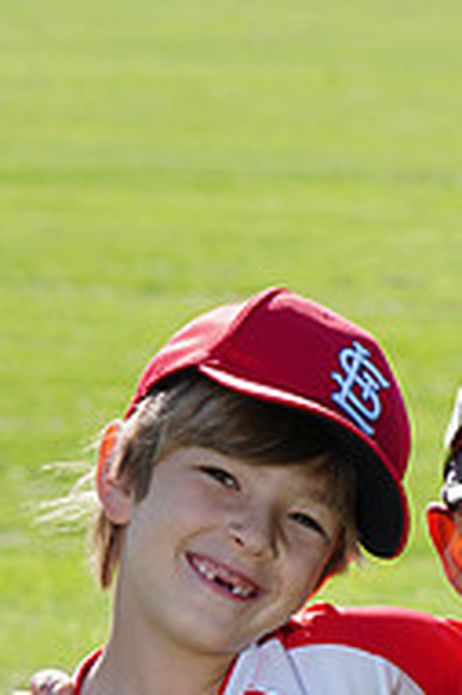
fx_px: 7733
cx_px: 526
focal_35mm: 401
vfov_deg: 5.1
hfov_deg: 3.4
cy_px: 881
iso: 200
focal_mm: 132
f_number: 10
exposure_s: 1/200
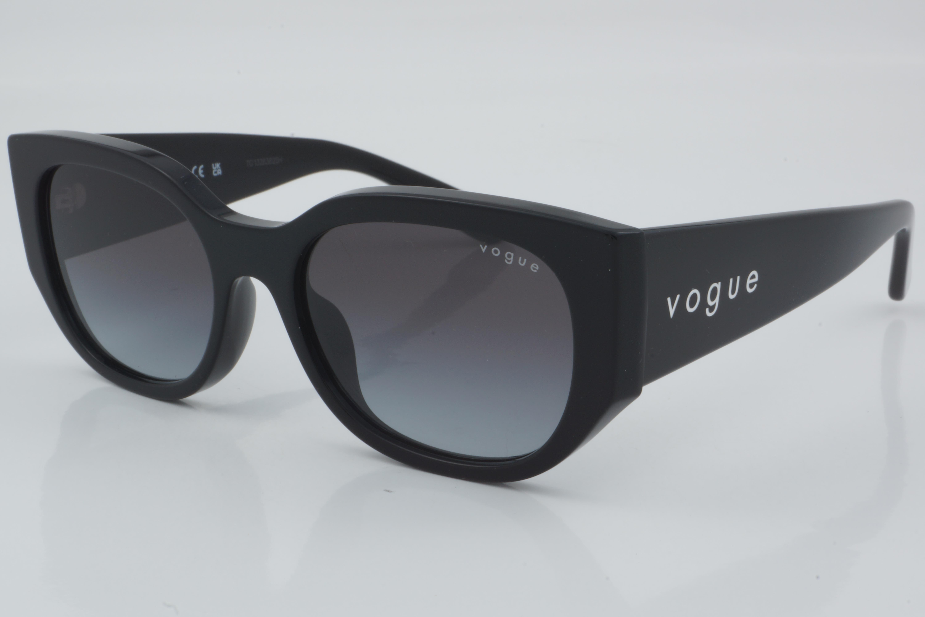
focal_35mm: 75
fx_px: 1927
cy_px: 308
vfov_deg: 18.2
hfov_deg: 27.0
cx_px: 462
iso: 100
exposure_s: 1/3
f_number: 32
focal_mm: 50
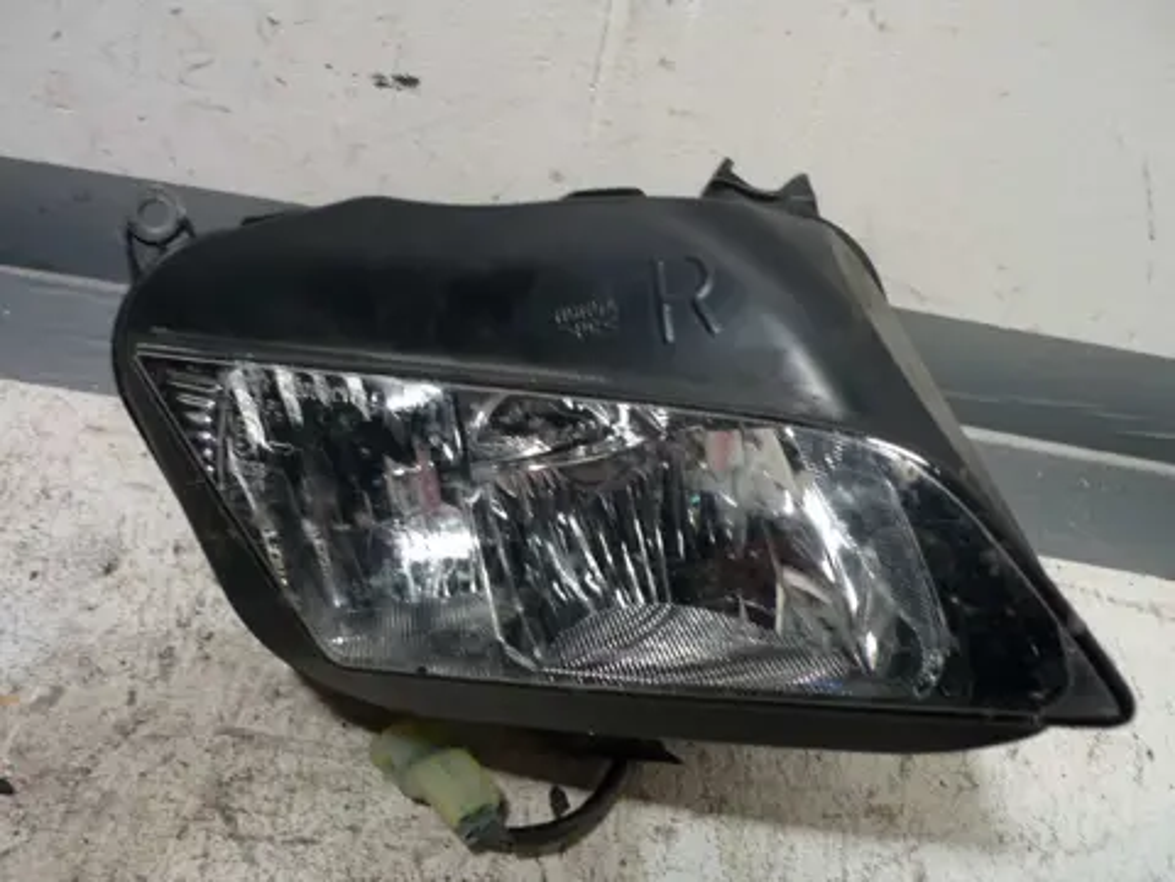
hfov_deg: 55.4
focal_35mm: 33
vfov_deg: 42.9
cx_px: 588
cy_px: 441
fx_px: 1120
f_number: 2.8
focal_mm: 5.5
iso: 100
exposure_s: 1/30
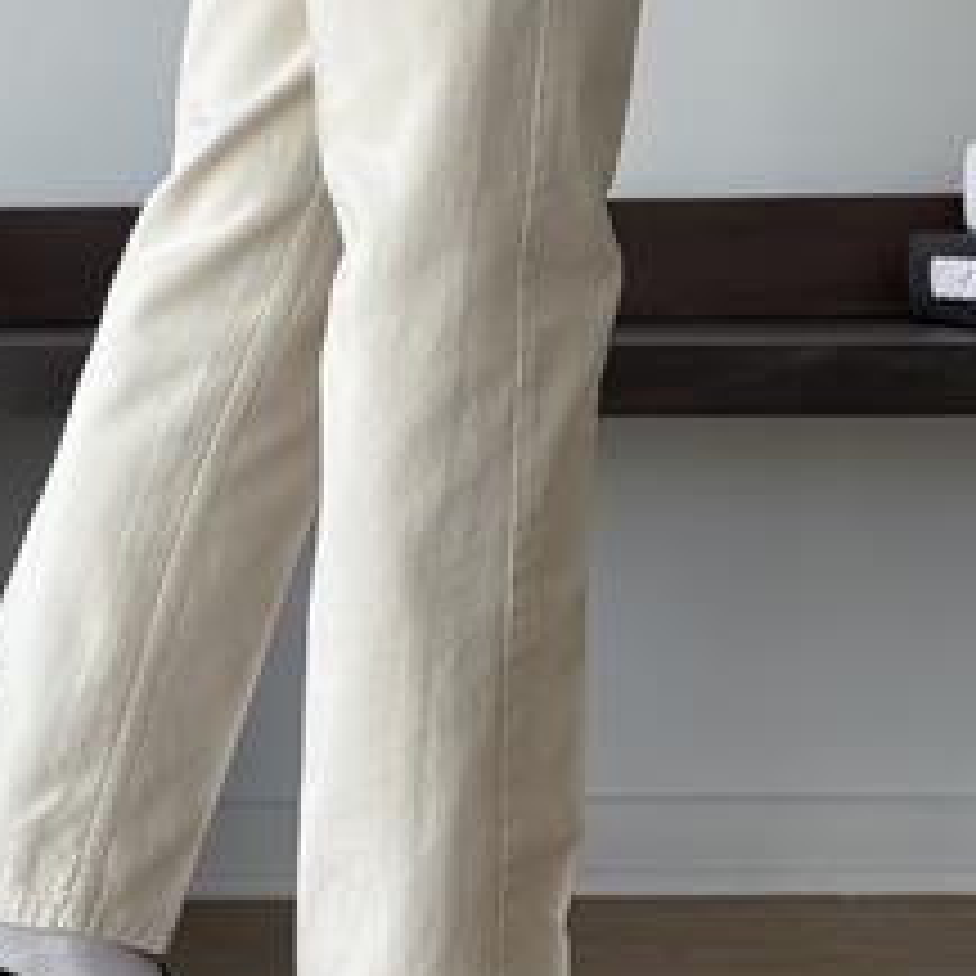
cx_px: 369
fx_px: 3318
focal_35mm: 104
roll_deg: +0.2
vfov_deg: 16.6
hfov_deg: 16.7
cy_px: 218
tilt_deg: -0.8
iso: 64
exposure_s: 1/516
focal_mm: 6.76
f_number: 1.78
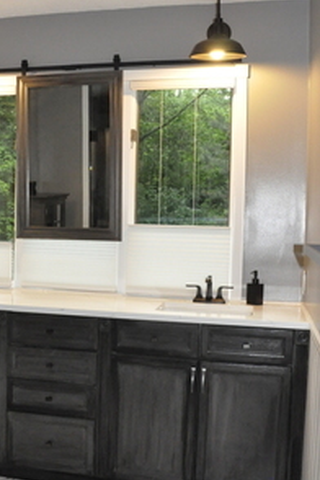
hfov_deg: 30.0
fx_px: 587
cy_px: 235
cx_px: 78
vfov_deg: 44.5
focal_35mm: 44
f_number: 6.3
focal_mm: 18
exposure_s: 1/60
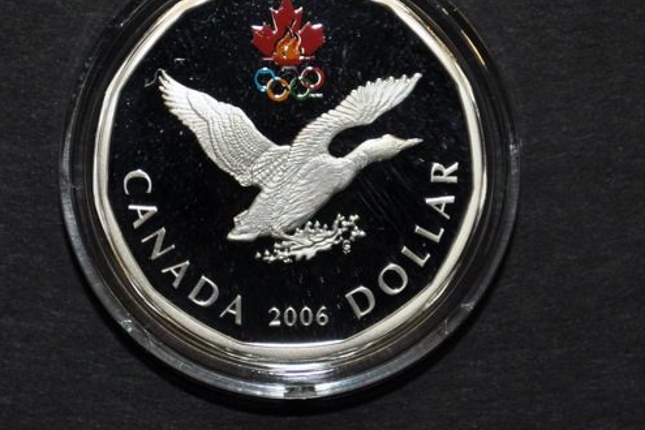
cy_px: 169
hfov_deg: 19.2
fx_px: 1911
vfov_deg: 12.8
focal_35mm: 107
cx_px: 291
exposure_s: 1/30
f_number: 5.6
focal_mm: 55
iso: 200
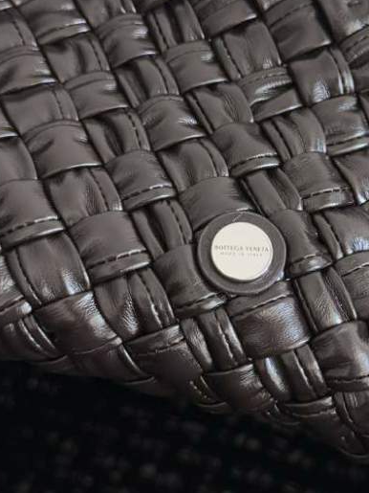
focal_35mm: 34
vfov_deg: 53.9
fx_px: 483
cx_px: 248
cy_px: 235
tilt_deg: -51.1
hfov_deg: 41.2
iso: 125
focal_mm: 6.76
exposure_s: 1/121
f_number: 1.78
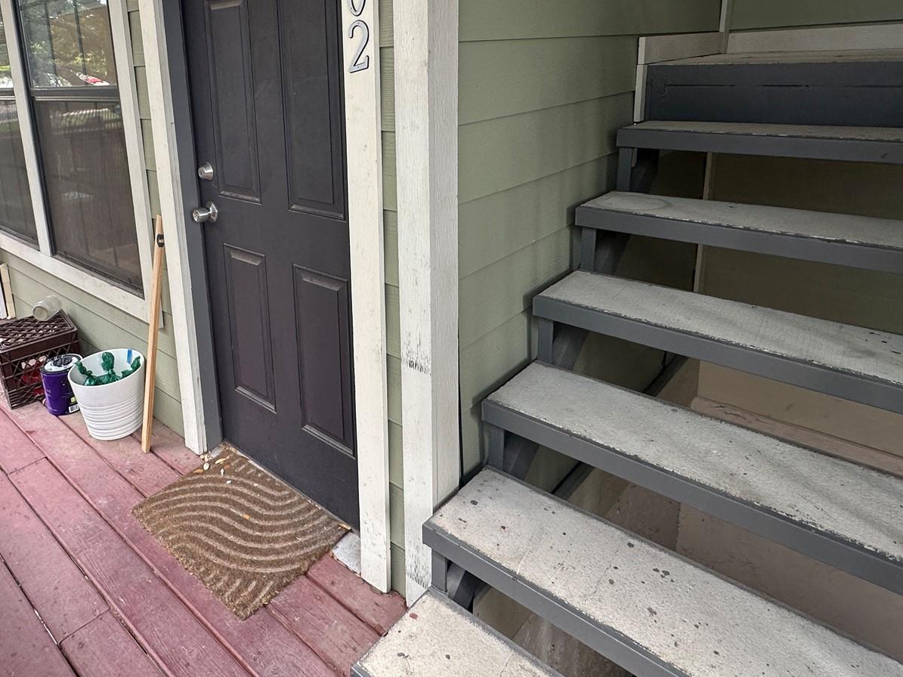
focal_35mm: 24
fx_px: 626
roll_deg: +3.1
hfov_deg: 69.9
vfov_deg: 55.2
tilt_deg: -13.0
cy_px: 206
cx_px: 314
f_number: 2.2
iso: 80
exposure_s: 1/99
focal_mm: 2.22
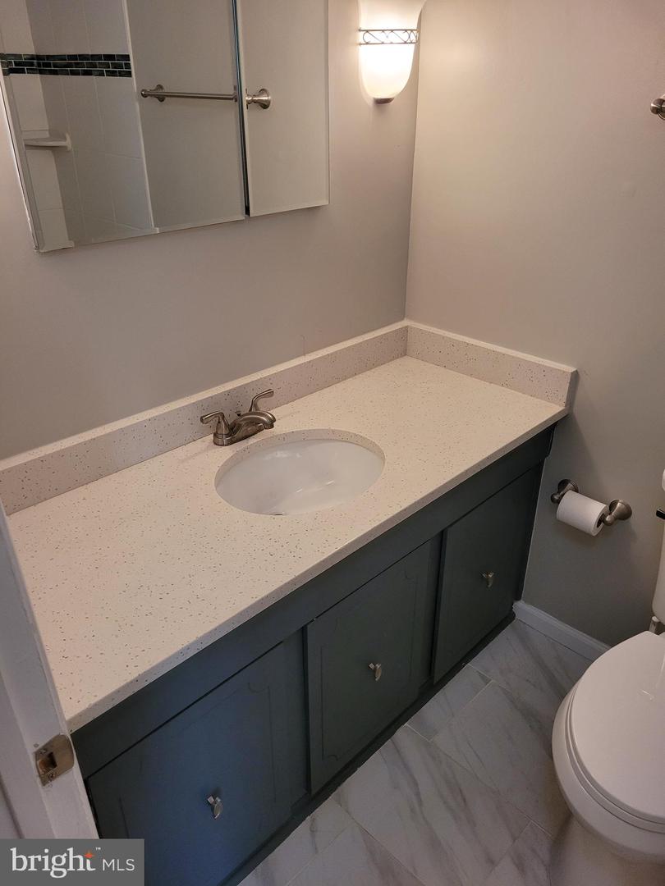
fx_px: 666
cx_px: 332
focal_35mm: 26
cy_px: 443
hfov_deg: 53.1
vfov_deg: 67.3
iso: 320
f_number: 1.8
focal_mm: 5.4
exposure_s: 1/120
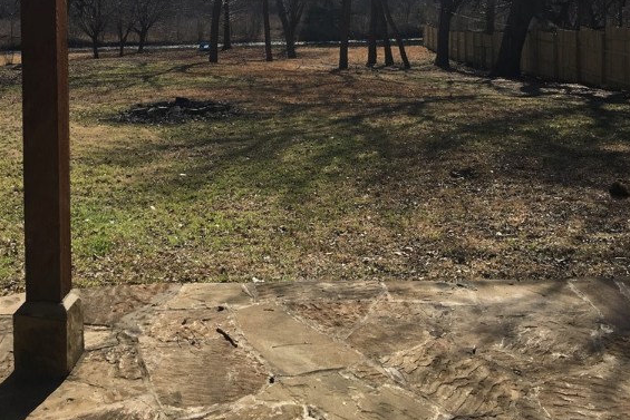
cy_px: 13
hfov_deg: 47.4
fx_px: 718
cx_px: 319
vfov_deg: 30.6
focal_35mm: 41
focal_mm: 4.15
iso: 25
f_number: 2.2
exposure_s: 1/2137
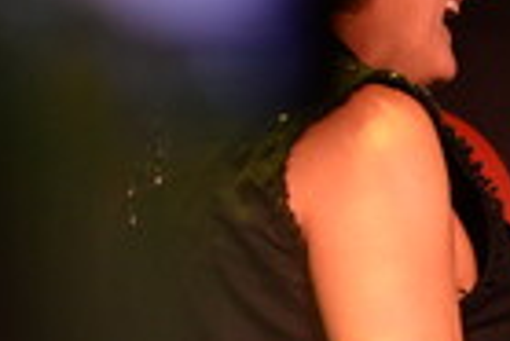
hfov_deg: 4.4
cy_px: 110
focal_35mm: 457
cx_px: 1286
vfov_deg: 3.0
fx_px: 6481
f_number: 4
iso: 1000
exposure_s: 1/400
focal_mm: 85
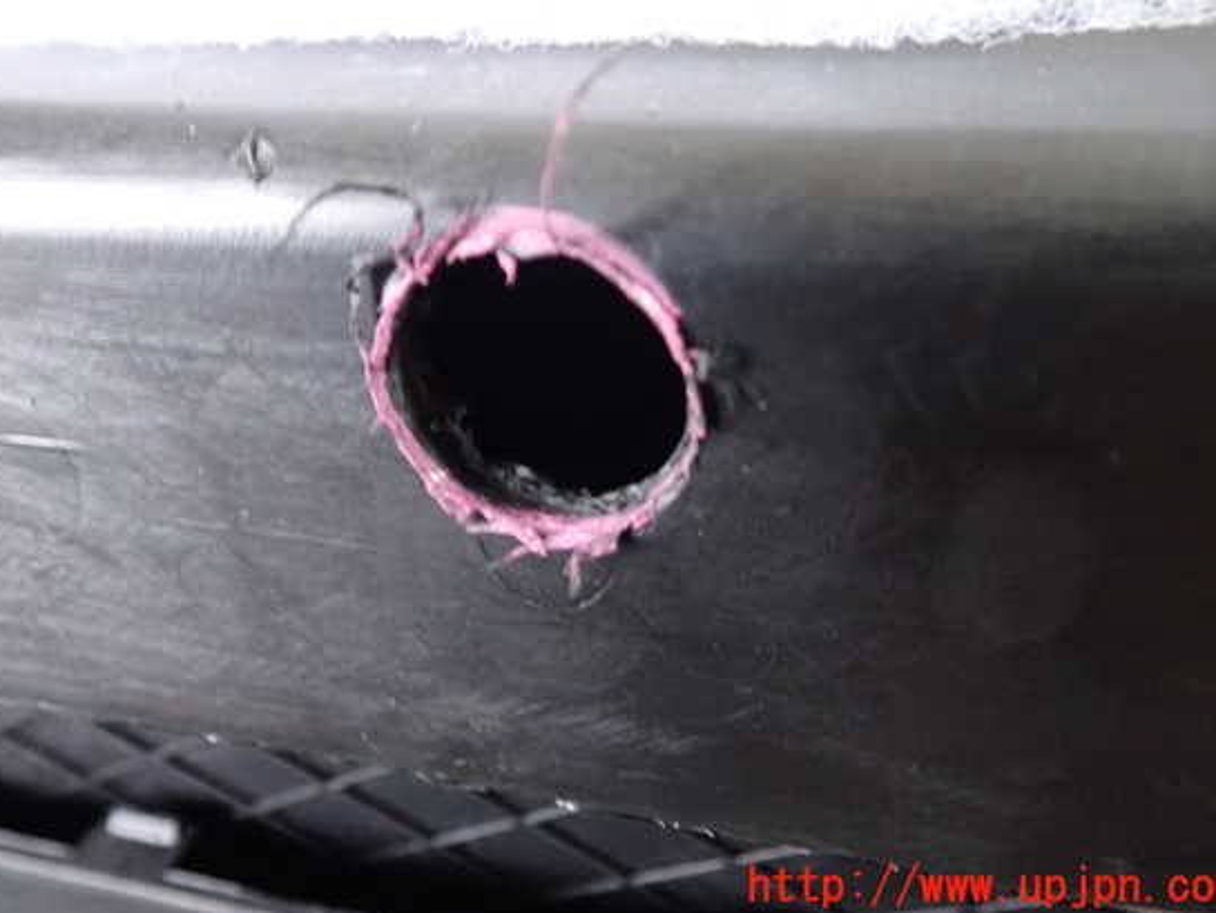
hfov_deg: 55.3
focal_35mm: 33
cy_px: 413
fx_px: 1159
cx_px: 582
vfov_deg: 42.9
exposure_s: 1/13
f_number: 2.3
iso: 800
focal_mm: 5.4
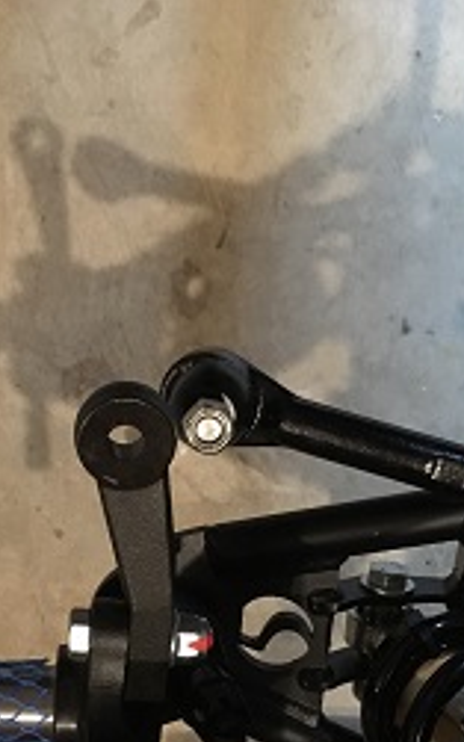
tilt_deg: -70.2
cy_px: 556
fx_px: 991
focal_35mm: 49
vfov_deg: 39.9
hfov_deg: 26.3
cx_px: 189
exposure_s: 1/15
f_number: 2.2
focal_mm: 4.15
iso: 500
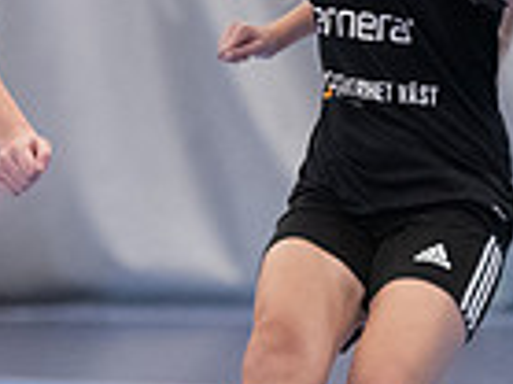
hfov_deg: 2.2
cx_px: 373
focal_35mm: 919
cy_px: 297
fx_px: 13608
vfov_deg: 1.6
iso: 8000
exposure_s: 1/500
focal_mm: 150
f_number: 3.2
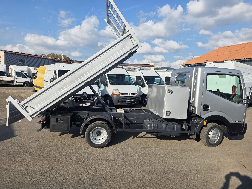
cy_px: 94
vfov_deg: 58.9
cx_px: 126
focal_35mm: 23
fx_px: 167
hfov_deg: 73.9
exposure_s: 1/4766
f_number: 1.7
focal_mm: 6.25
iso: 80
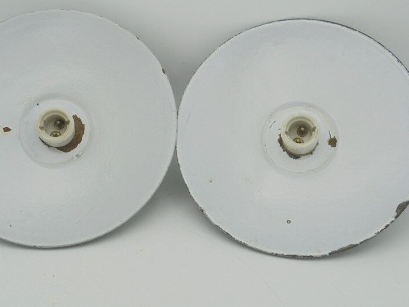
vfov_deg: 23.6
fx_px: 732
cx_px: 178
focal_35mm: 62
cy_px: 127
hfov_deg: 31.2
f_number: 4.8
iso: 100
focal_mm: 8.9
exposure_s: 1/50
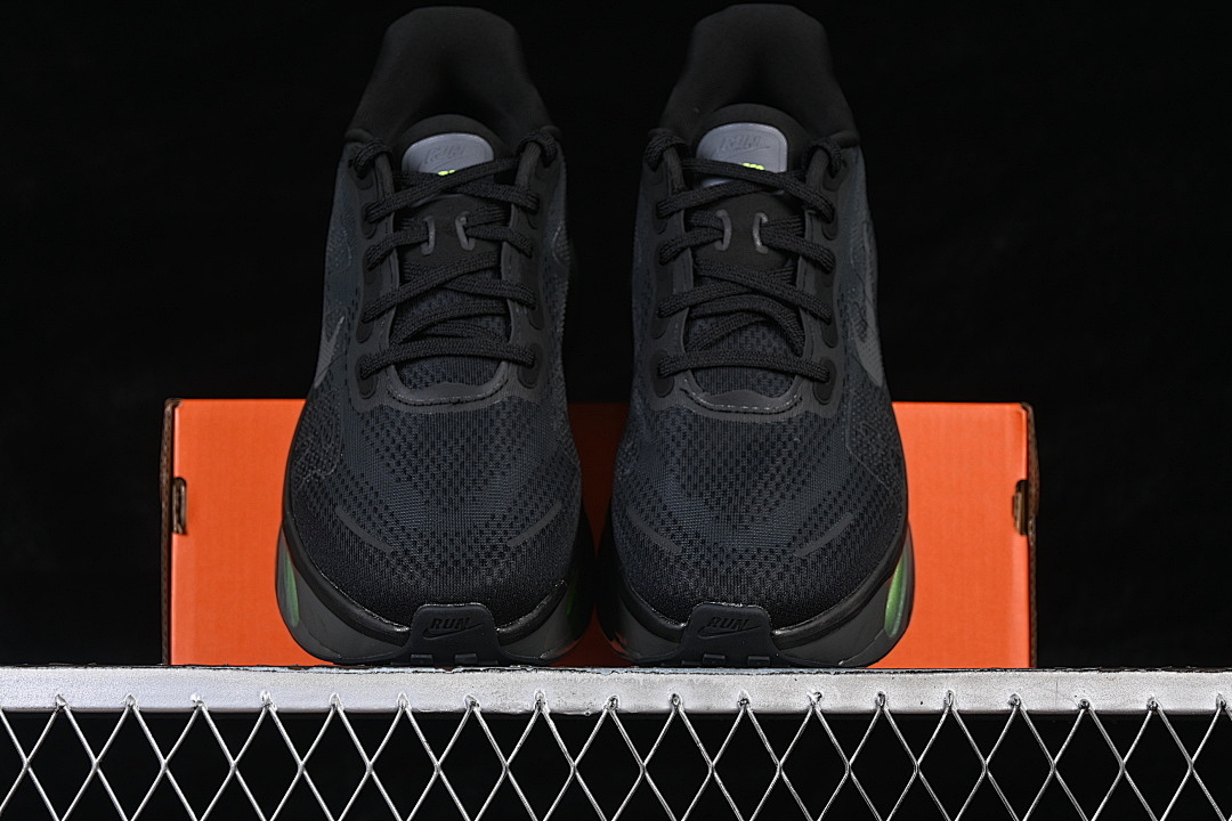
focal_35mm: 75
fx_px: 2566
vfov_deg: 18.2
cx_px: 616
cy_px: 410
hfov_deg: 27.0
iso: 160
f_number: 6.3
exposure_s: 1/60
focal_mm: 50
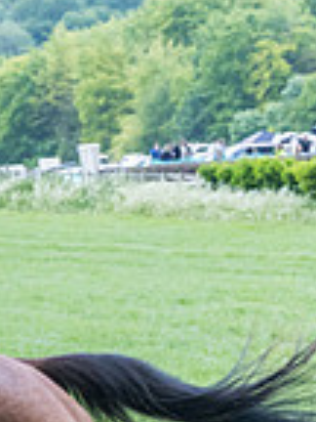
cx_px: -320
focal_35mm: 375
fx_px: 4564
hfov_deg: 3.9
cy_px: 450
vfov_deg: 5.3
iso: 800
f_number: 4
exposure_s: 1/1600
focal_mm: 70
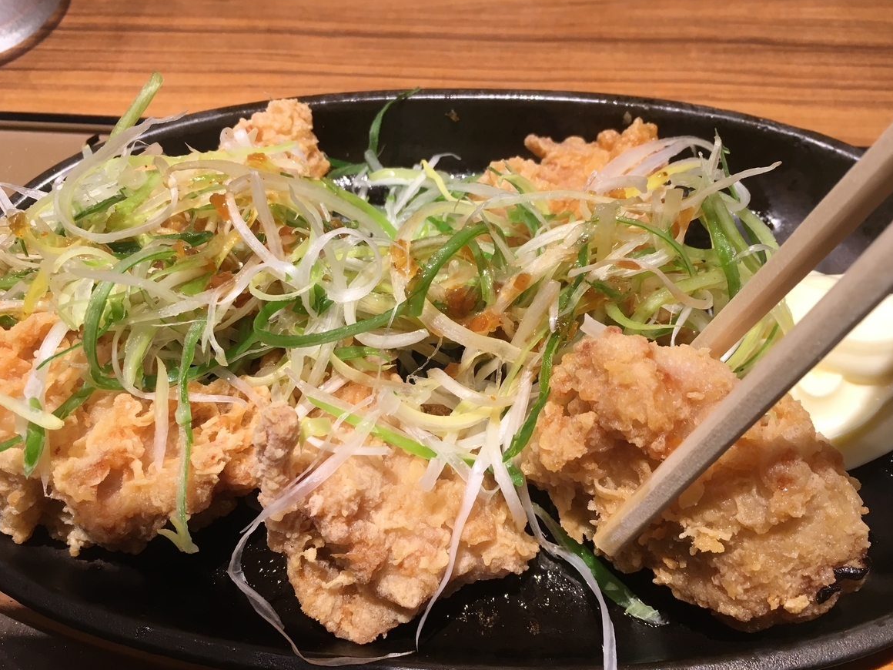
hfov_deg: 60.0
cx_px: 450
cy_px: 327
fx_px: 774
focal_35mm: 30
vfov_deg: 46.8
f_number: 2.2
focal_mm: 4.15
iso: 32
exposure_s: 1/30
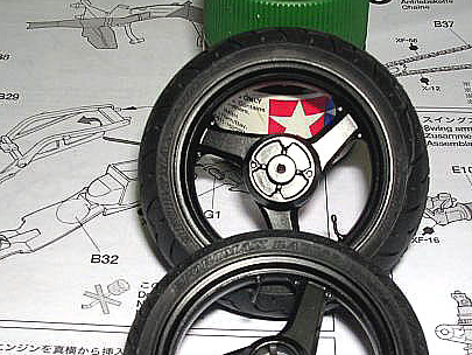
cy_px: 274
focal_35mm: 60
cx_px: 249
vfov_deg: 24.1
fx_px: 818
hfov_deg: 32.2
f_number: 5.6
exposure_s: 1/60.1
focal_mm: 5.8
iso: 100
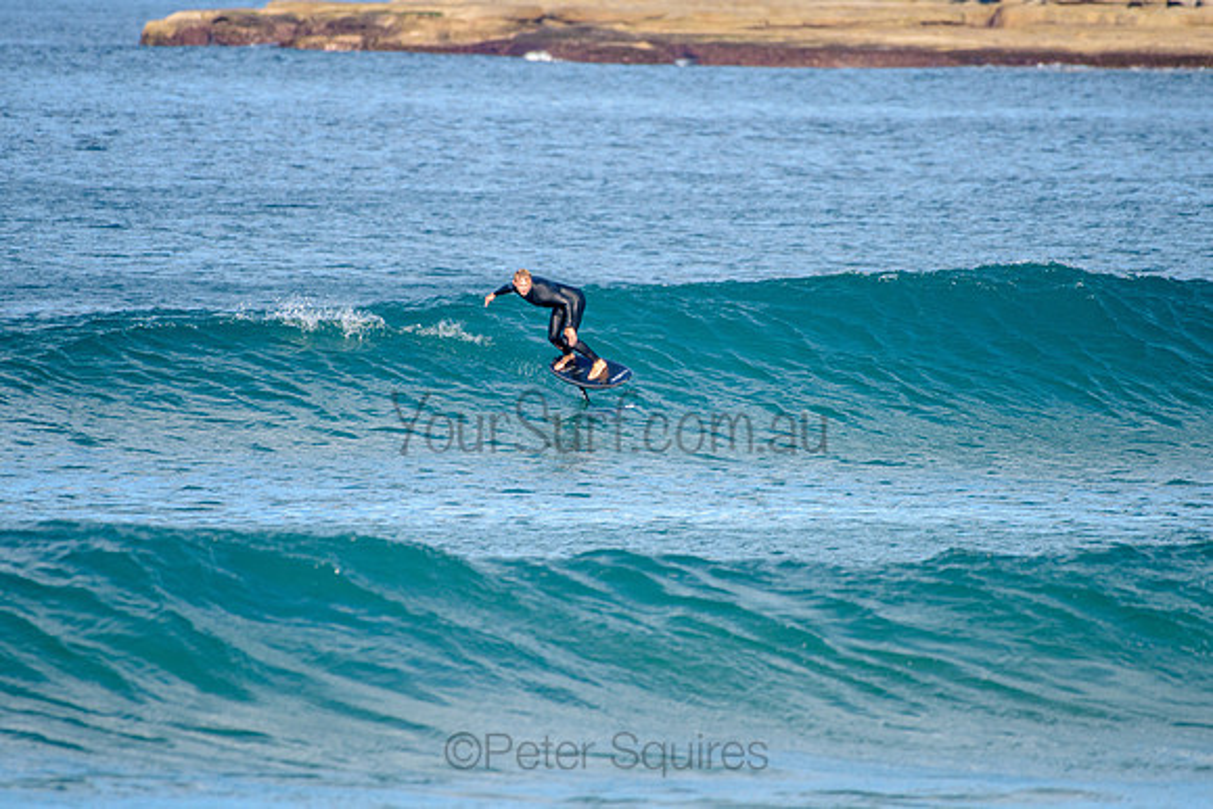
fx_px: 20668
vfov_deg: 2.2
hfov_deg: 3.4
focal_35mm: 613
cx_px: 621
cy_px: 361
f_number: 5.6
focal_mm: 500
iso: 400
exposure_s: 1/2000
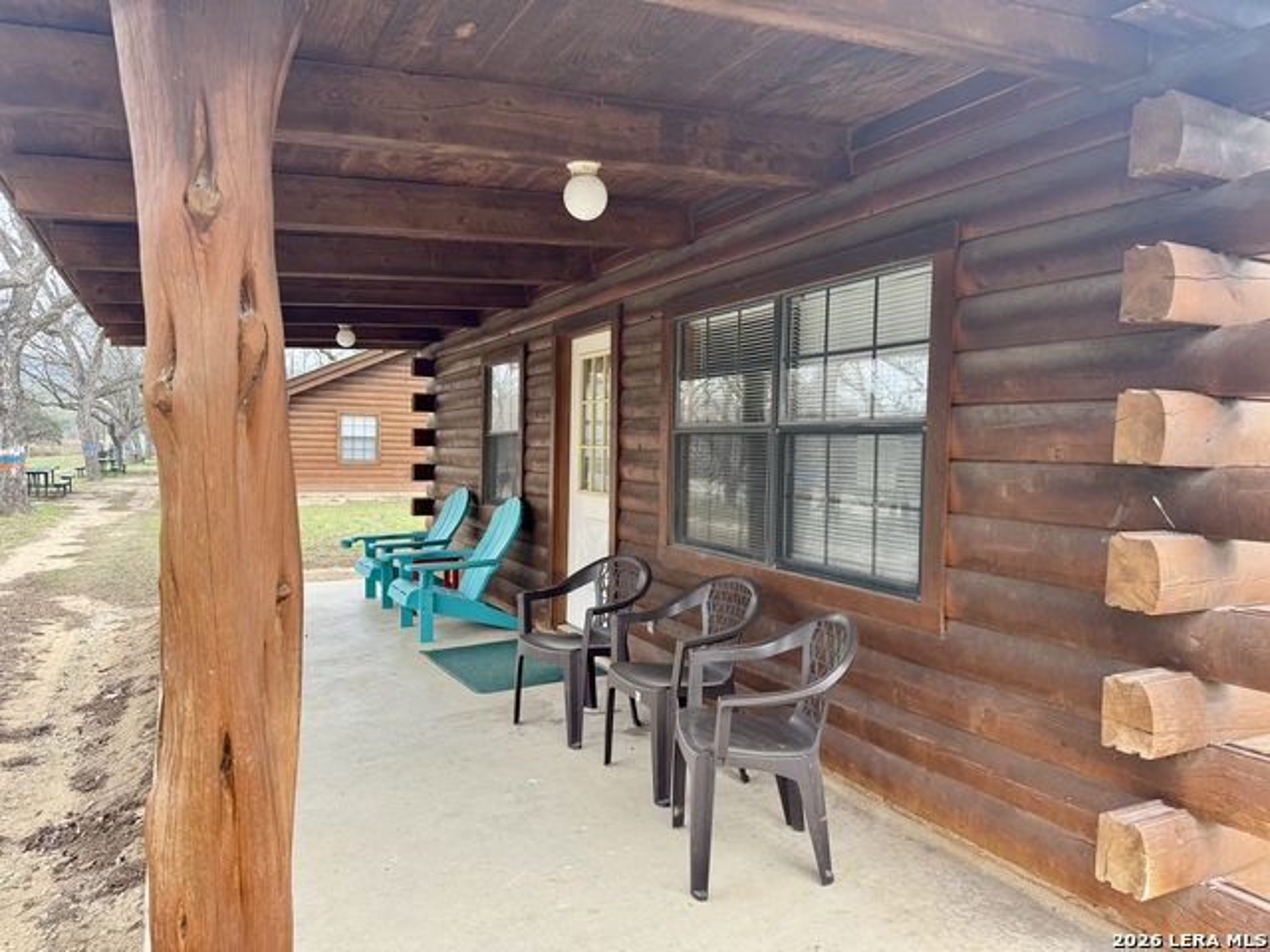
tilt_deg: -2.3
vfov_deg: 56.8
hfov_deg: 71.6
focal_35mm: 24
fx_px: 881
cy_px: 476
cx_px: 635
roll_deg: -1.1
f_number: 1.78
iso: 80
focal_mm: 6.76
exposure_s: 1/409
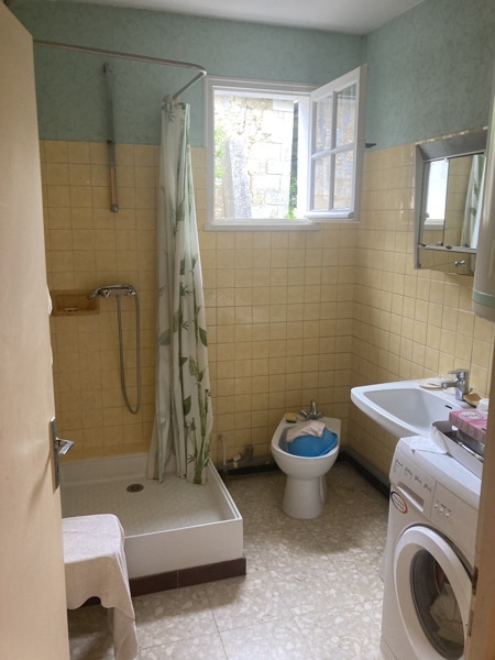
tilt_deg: -10.0
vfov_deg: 63.4
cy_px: 330
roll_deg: -0.3
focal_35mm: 28
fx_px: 534
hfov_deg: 49.7
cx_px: 248
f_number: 1.8
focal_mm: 3.99
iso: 80
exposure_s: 1/50
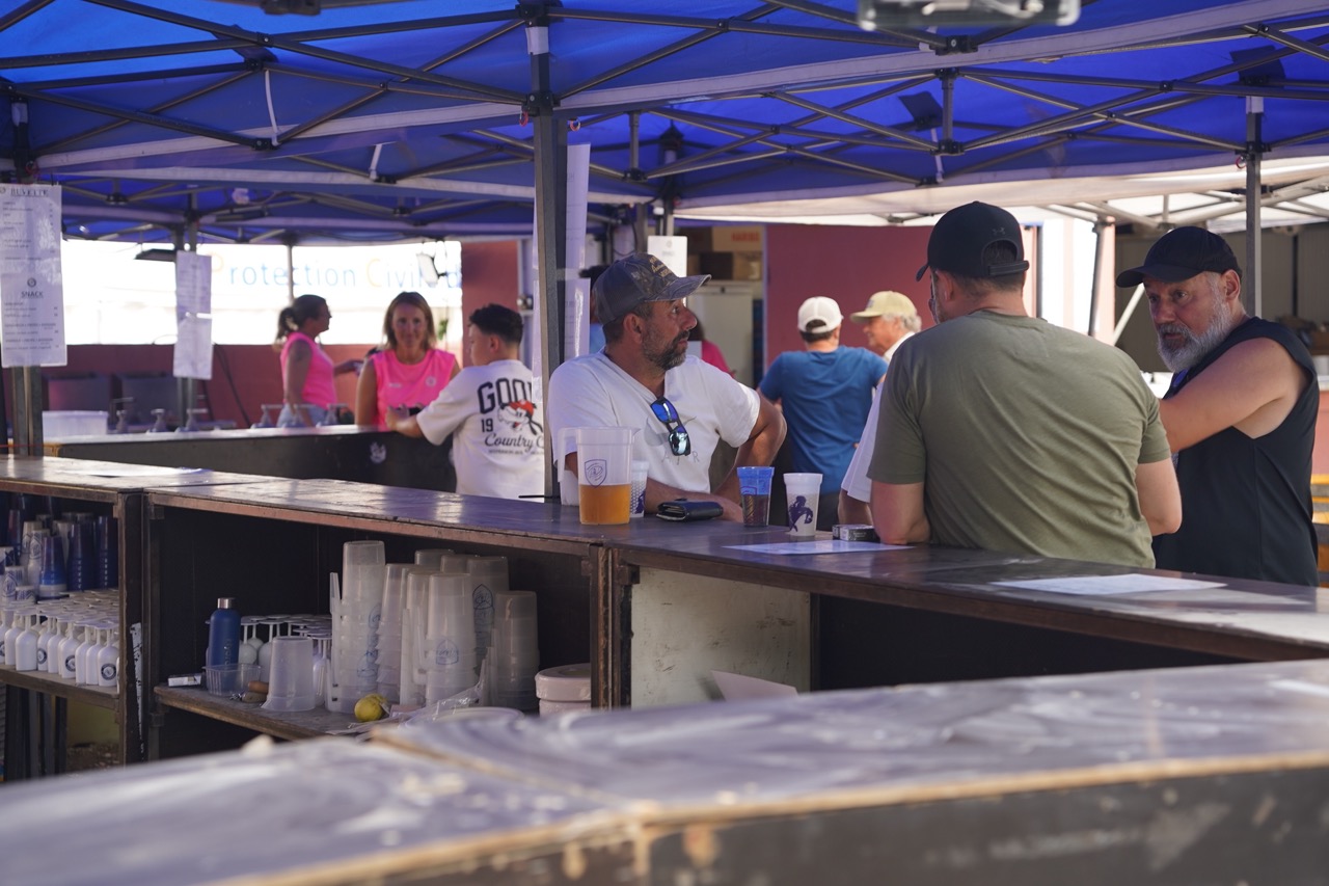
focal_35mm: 70
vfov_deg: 19.5
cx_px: 664
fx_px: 2584
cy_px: 443
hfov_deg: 28.8
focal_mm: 70
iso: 200
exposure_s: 1/160
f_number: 4
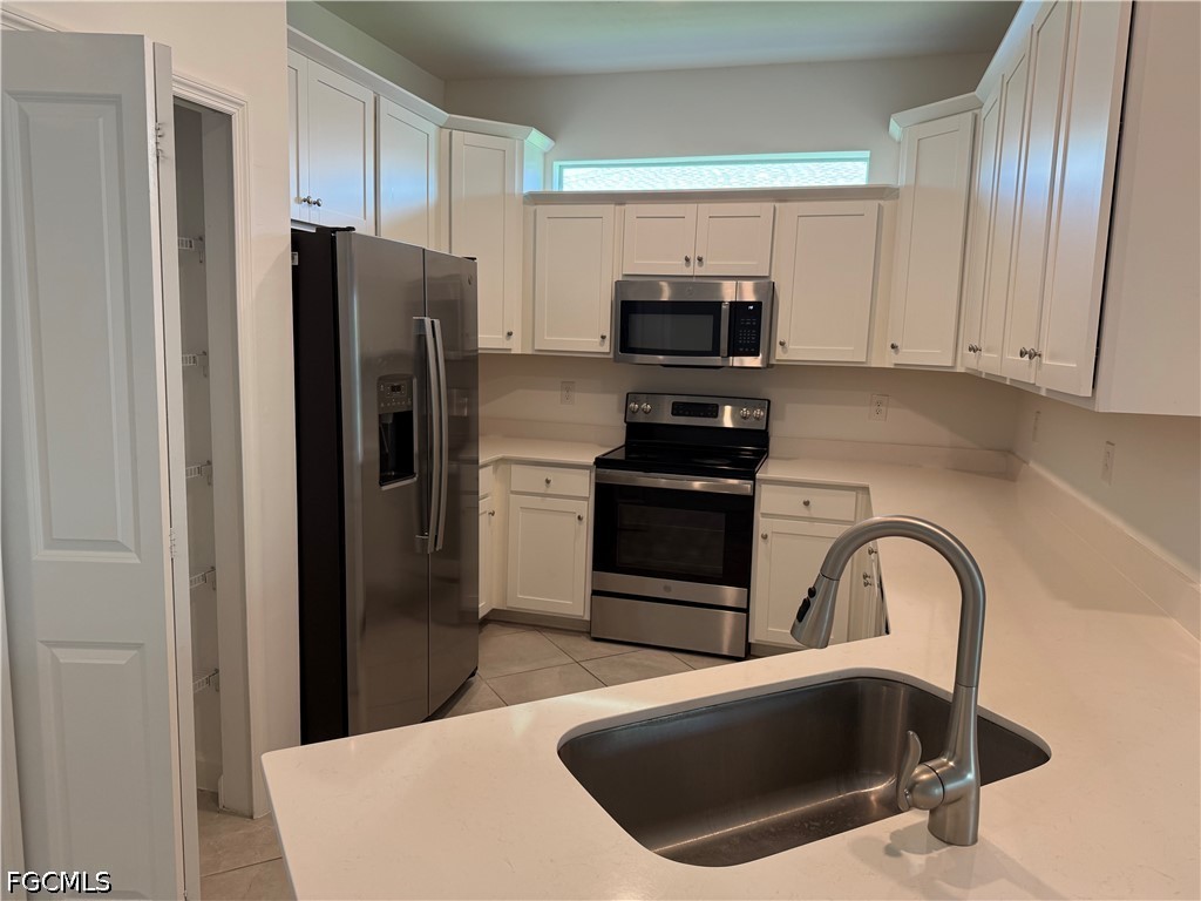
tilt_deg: -7.5
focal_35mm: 24
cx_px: 600
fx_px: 833
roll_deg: -1.7
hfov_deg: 71.6
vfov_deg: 56.8
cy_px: 450
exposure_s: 1/120
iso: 125
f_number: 1.78
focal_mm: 6.76
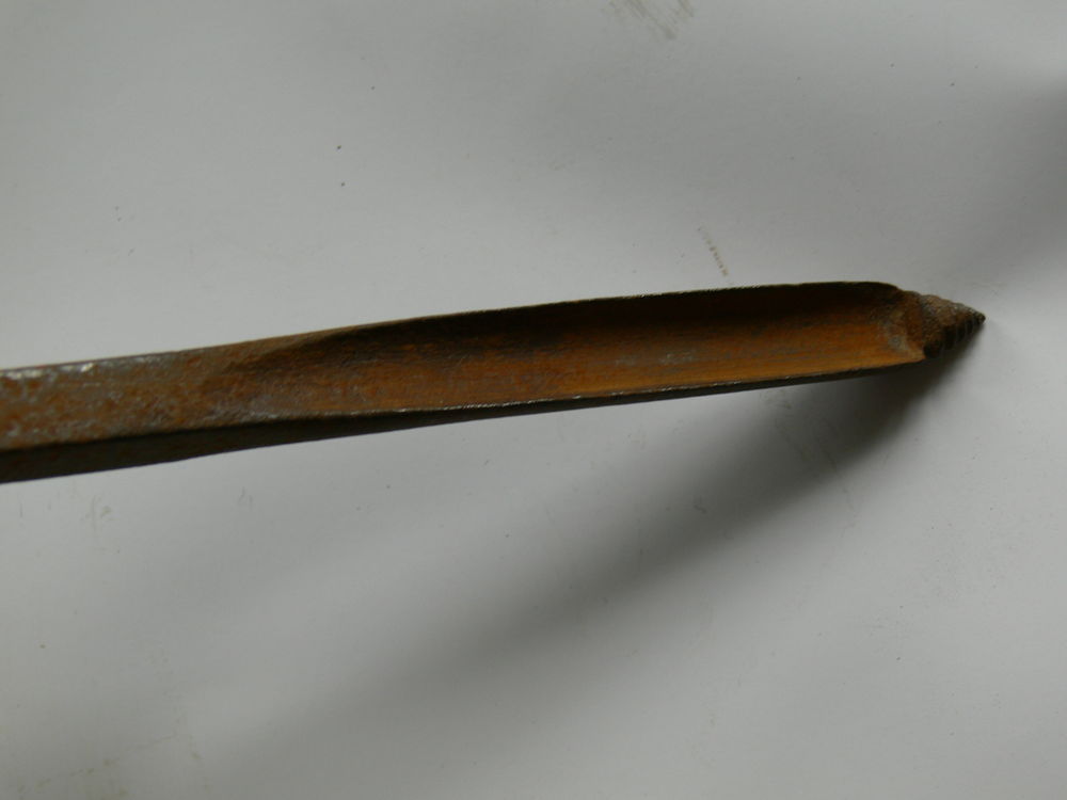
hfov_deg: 44.8
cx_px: 534
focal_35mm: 42
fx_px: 1295
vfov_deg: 34.3
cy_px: 400
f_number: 3.6
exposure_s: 1/50
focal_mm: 8.7
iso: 80
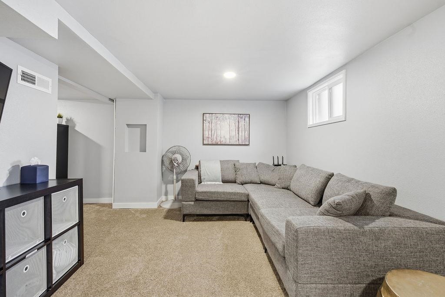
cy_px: 148
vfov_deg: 73.8
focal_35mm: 16
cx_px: 222
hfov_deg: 96.7
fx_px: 198
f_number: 8
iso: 100
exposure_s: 1/5
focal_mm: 16
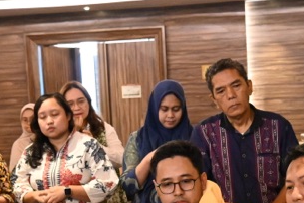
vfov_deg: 14.1
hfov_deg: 21.4
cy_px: 211
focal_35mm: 95
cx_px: 183
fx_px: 802
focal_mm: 16
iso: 4500
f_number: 3.5
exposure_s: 1/60
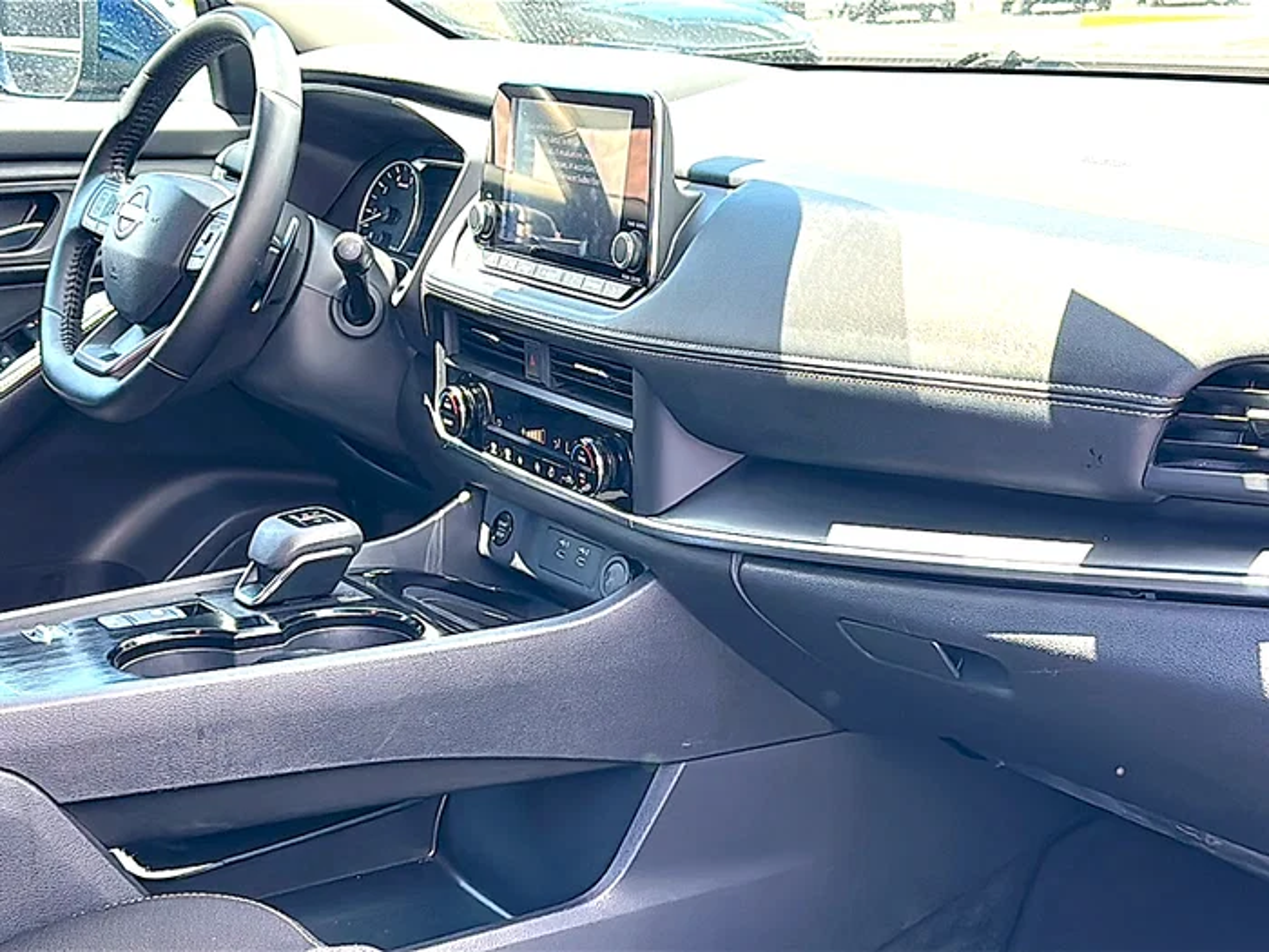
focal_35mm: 43
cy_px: 476
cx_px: 634
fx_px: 1576
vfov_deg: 33.6
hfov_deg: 43.9
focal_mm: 6.86
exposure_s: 1/390
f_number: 1.78
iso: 125
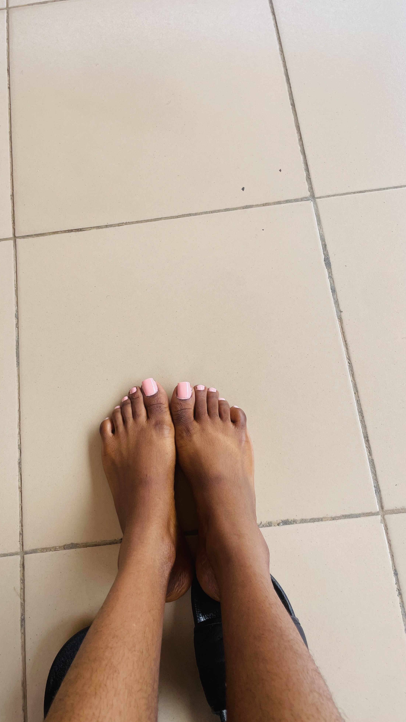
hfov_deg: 40.1
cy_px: 357
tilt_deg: -71.9
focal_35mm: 29
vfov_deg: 66.1
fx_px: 555
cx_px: 169
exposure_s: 1/437
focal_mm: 4.2
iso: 32
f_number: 1.6
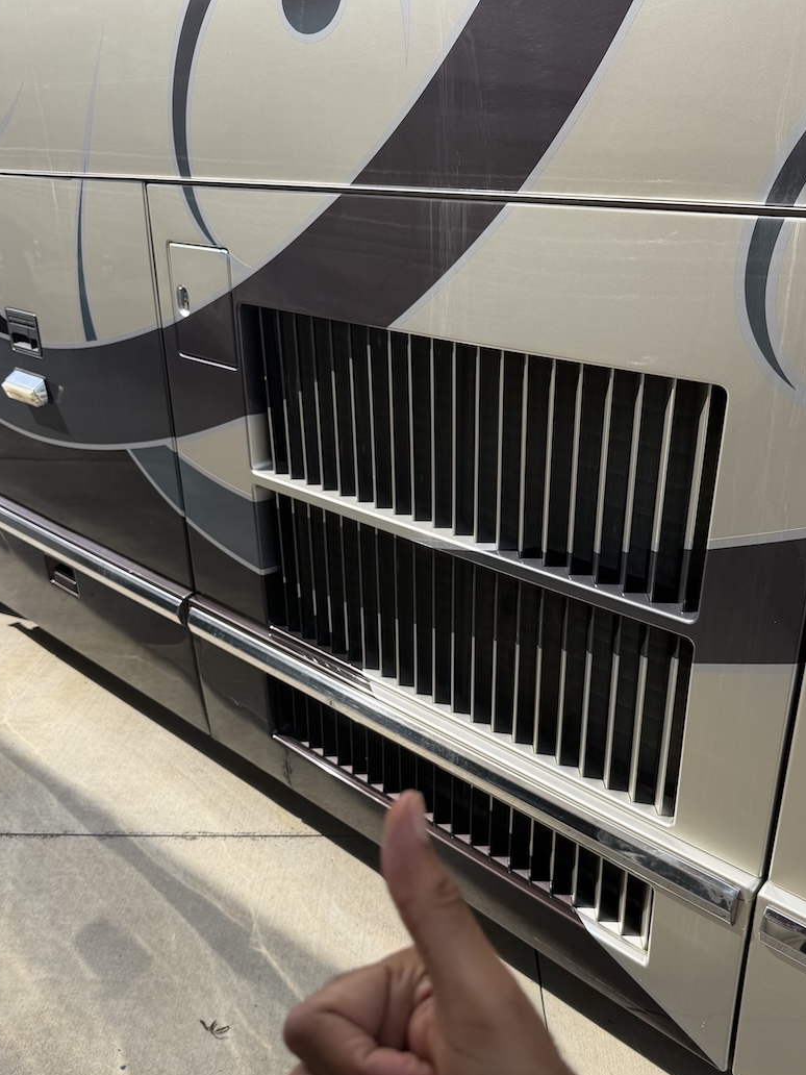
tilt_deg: -21.7
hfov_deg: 45.4
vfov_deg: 58.1
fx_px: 962
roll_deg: -1.2
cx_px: 437
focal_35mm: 31
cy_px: 610
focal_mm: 6.76
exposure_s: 1/2169
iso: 80
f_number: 1.78
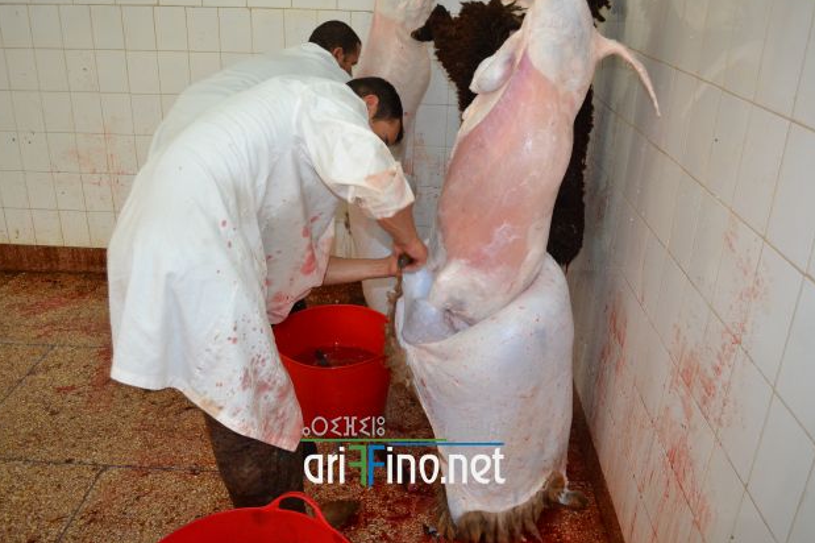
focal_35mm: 31
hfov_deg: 60.3
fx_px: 701
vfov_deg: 42.3
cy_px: 266
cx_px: 406
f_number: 3.8
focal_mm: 20
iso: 1000
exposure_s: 1/60
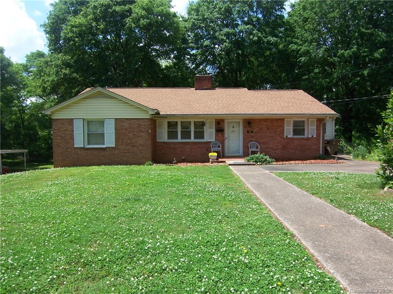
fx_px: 261
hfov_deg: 73.9
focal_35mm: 23
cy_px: 147
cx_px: 196
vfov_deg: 58.9
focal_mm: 3.8
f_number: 5.6
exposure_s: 1/160
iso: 64
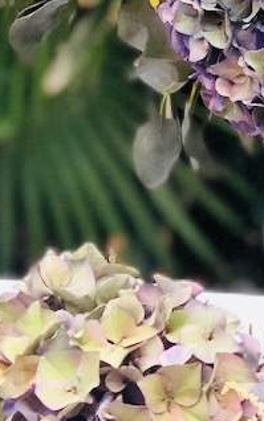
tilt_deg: -15.3
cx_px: 259
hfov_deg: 5.9
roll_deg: +0.1
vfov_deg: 9.4
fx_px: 2553
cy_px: 244
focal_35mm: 222
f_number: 2.4
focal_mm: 6
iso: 100
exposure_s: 1/50
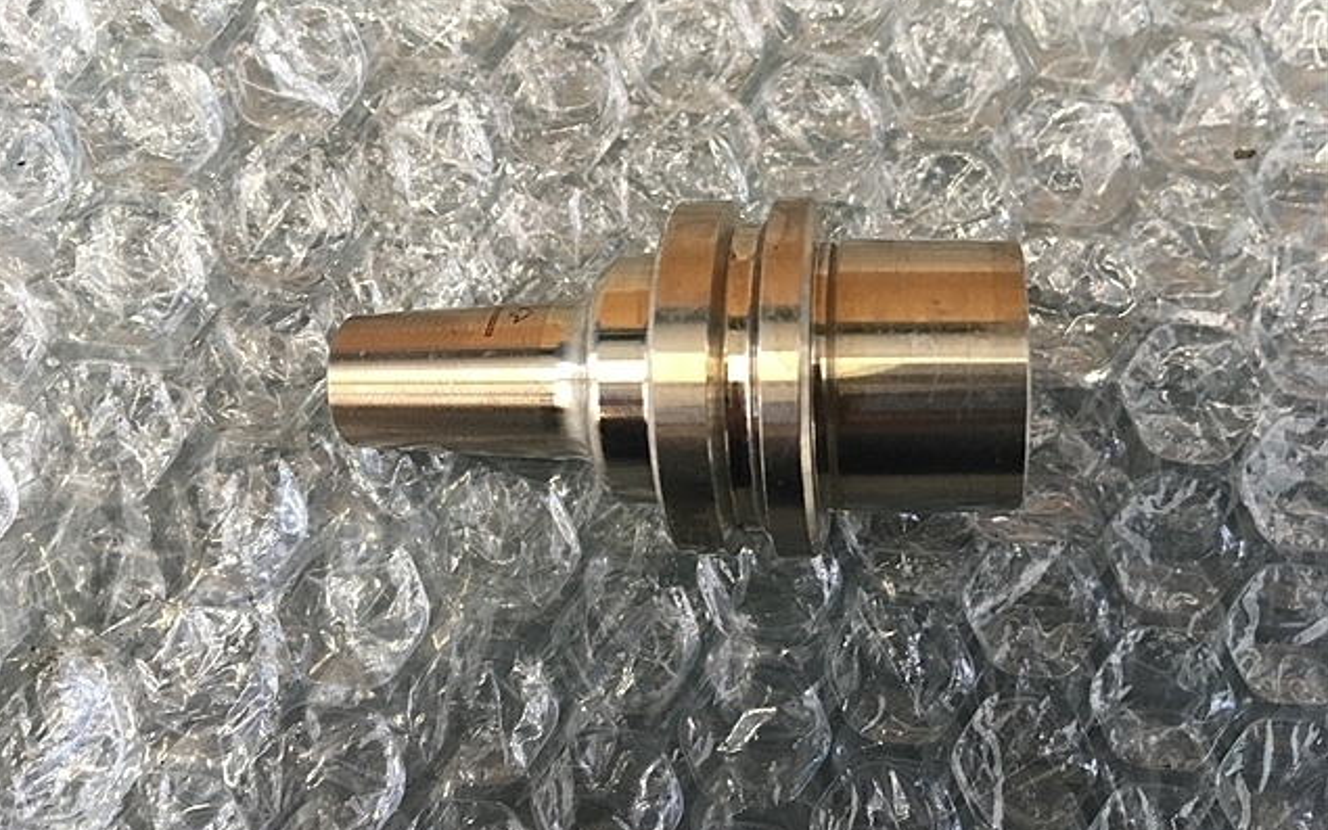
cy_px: 391
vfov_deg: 40.6
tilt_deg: -84.6
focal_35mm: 31
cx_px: 661
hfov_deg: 61.2
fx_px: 1122
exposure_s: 1/30
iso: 100
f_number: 2.2
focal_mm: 4.15
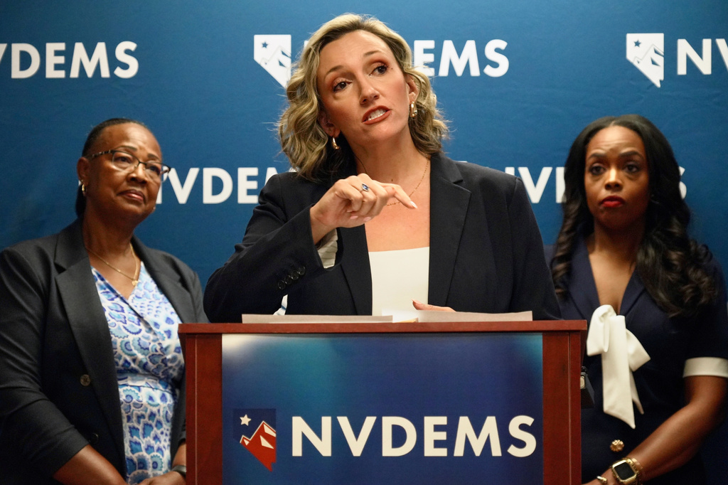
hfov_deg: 16.0
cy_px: 242
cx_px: 364
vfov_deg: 10.7
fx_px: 2587
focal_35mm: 128
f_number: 6.3
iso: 4000
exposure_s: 1/250
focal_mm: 128
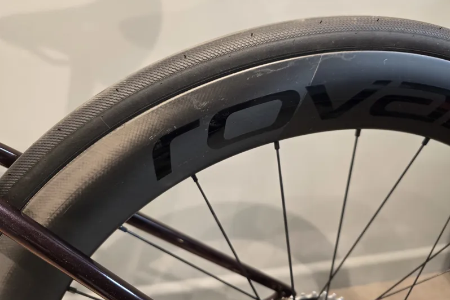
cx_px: 225
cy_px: 137
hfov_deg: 73.7
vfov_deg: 53.1
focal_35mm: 24
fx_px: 300
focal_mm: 6.3
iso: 200
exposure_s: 1/50
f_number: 1.7
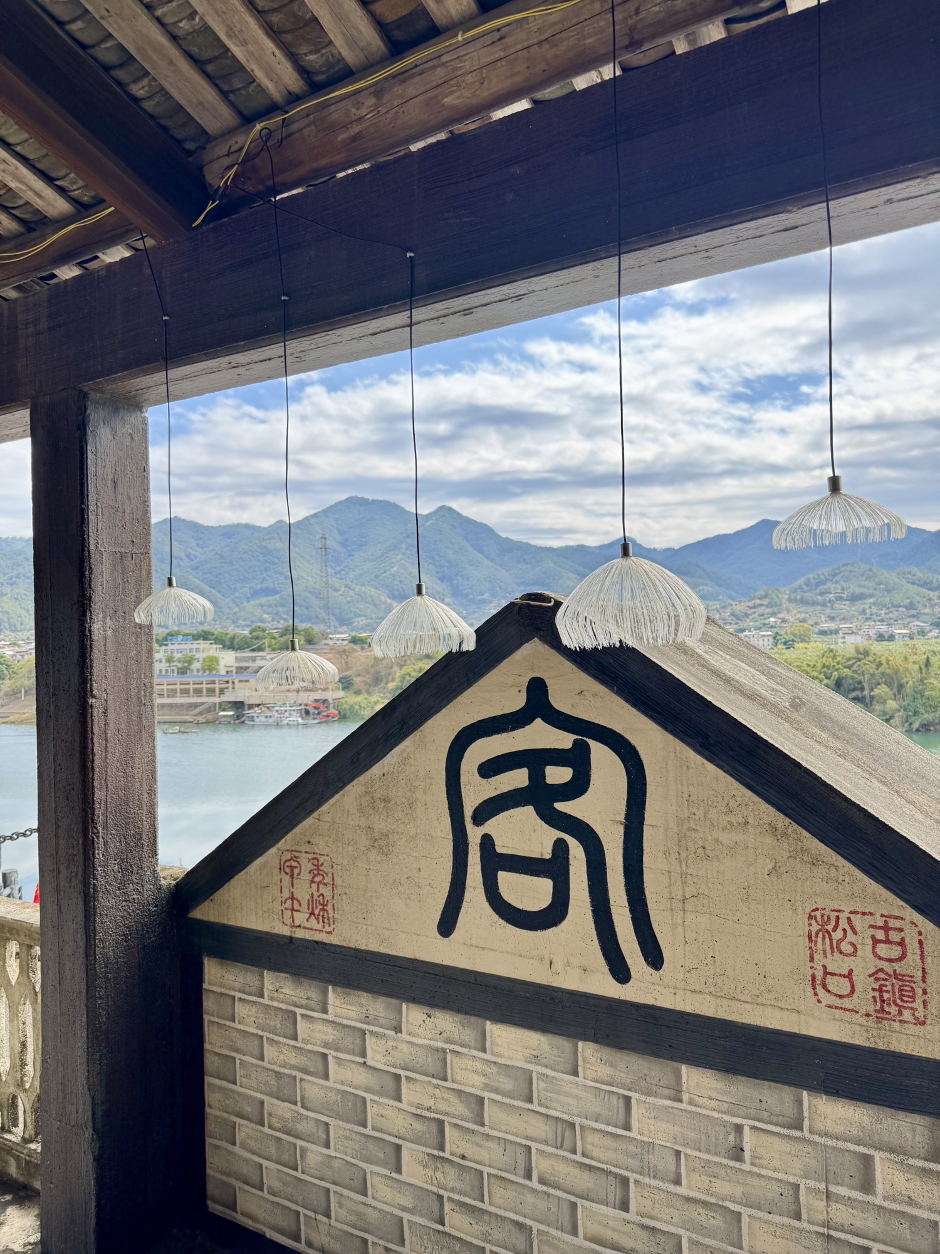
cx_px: 470
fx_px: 870
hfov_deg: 56.8
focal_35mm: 24
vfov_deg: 71.6
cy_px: 627
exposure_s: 1/1131
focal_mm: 6.76
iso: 80
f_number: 1.78
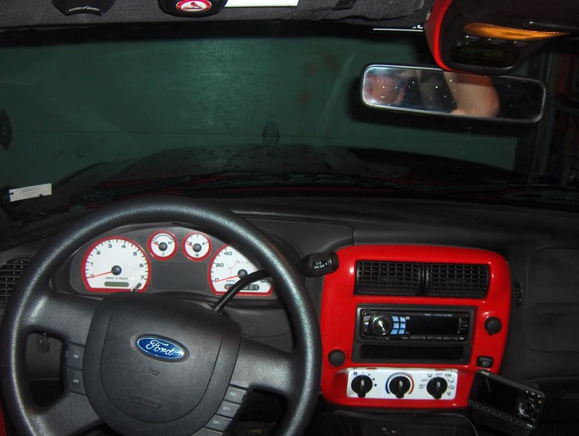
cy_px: 218
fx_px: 653
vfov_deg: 36.9
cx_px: 290
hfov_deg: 47.8
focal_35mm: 39
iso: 100
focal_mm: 8
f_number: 2.8
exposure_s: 1/60
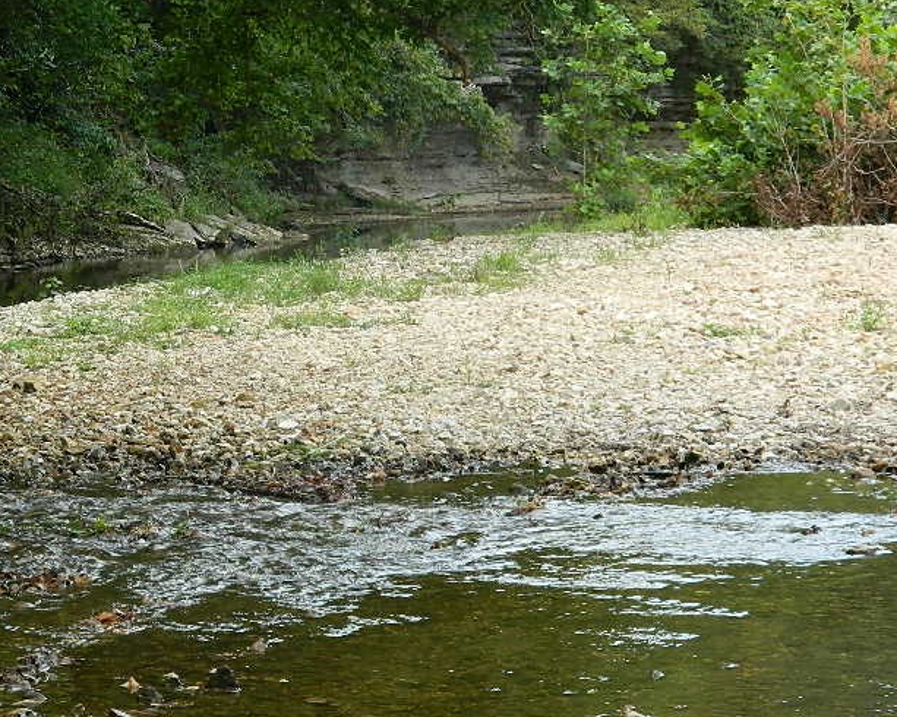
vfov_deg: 11.3
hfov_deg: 14.0
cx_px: 174
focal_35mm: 137
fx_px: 3636
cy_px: 284
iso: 80
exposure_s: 1/60
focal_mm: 15.1
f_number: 4.2
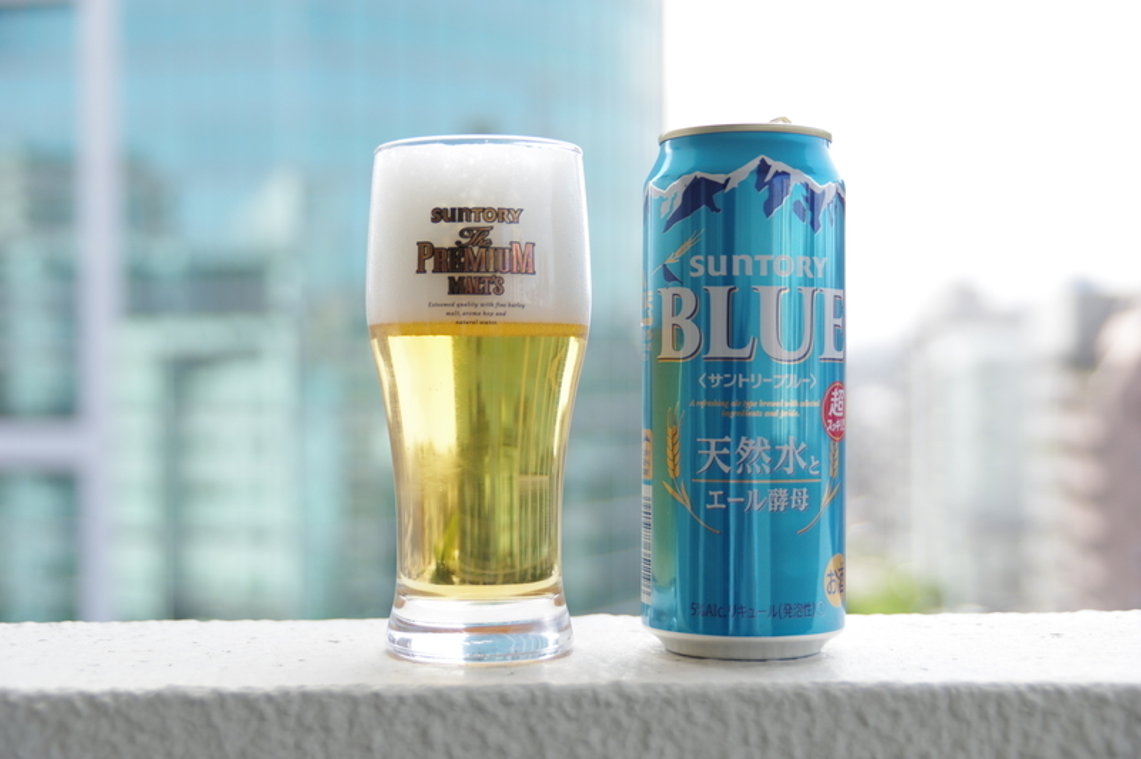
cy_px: 380
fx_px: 1710
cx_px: 570
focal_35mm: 54
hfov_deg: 36.9
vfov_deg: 25.0
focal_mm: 36
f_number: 2.8
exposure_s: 1/640
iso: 200
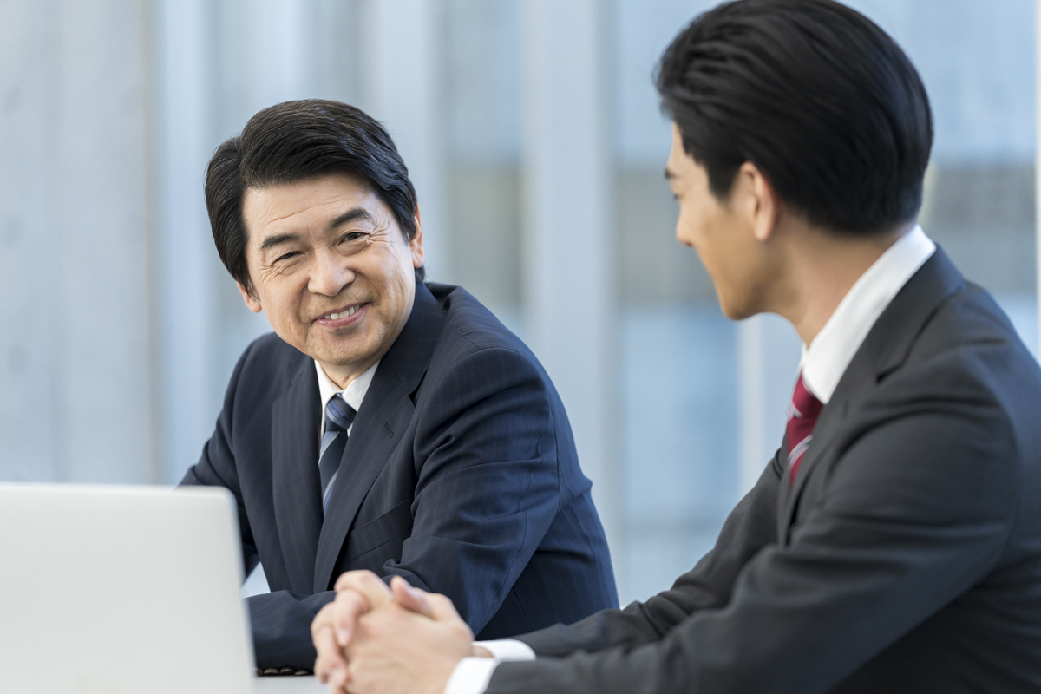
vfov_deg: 10.5
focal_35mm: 131
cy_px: 347
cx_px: 520
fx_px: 3788
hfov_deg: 15.6
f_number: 2.8
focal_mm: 131
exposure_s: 1/500
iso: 640
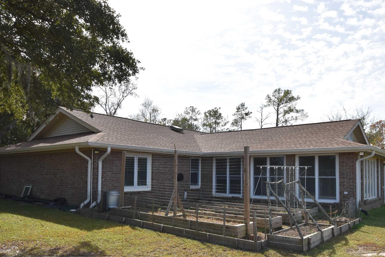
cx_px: 211
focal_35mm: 30
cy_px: 157
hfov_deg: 61.8
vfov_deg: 43.3
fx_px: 321
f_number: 9
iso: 200
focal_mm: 16
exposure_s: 1/320
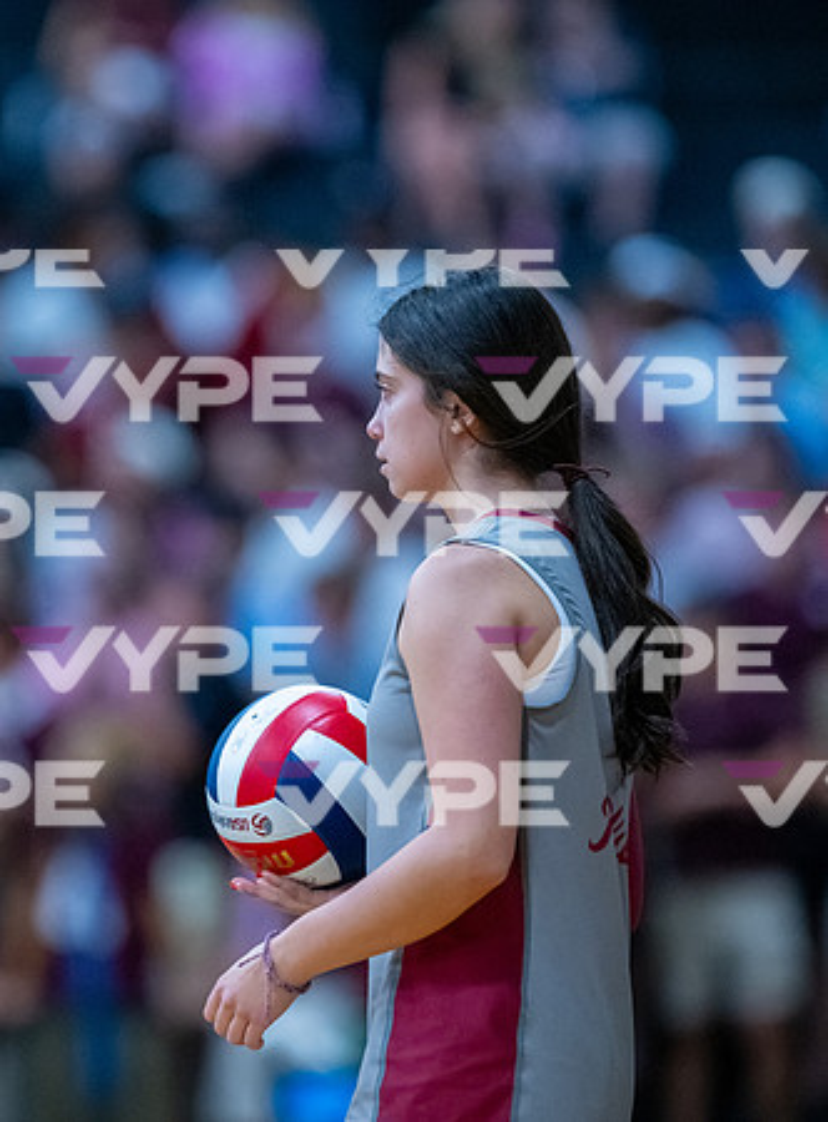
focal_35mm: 290
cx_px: 224
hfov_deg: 5.1
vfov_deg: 6.9
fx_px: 9348
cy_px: 561
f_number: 2
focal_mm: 200
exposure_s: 1/1600
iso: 3200
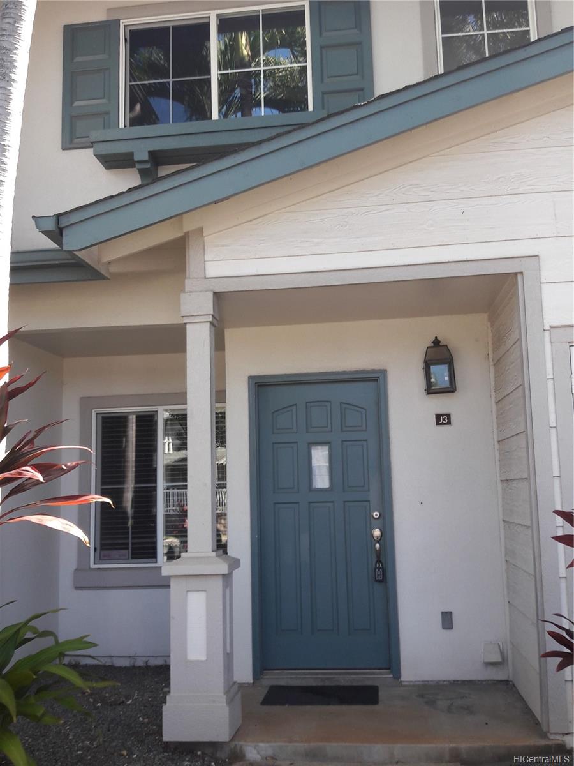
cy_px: 383
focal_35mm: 28
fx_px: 619
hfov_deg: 49.7
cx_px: 287
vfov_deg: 63.4
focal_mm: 3.7
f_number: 1.9
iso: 40
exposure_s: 1/180
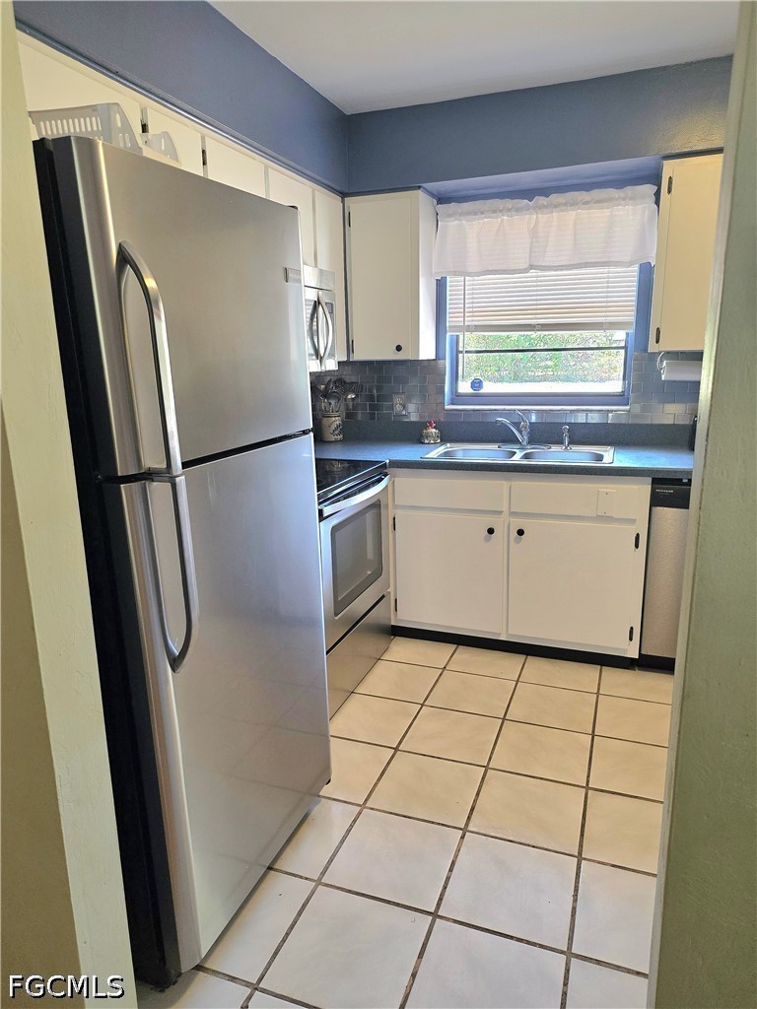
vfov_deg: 73.9
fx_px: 671
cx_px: 378
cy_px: 504
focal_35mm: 23
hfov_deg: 58.9
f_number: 1.7
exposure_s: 1/120
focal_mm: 6.25
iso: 250
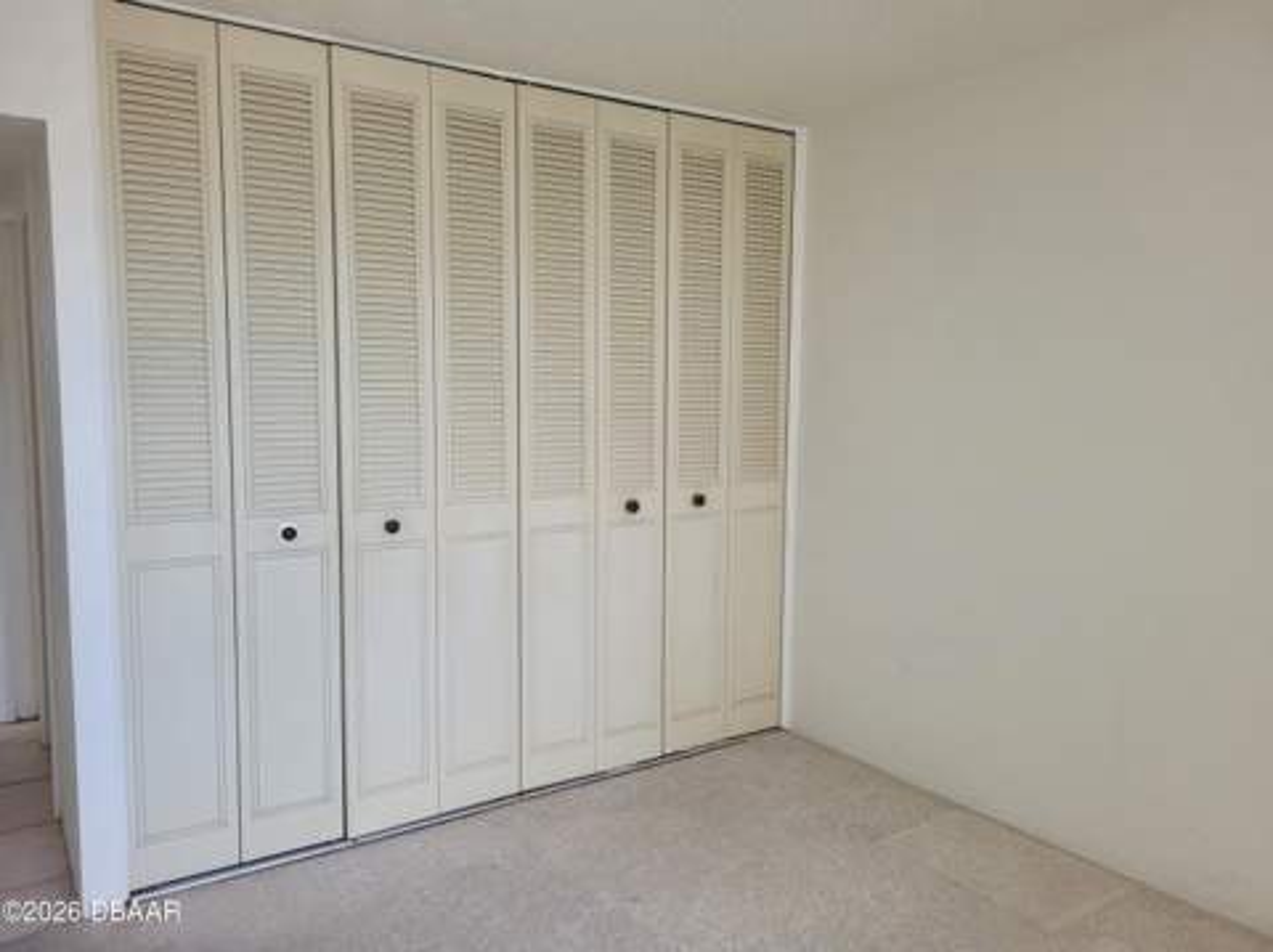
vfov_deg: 53.0
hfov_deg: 67.4
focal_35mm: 26
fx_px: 955
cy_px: 476
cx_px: 636
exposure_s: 1/120
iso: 160
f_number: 1.8
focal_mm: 5.4
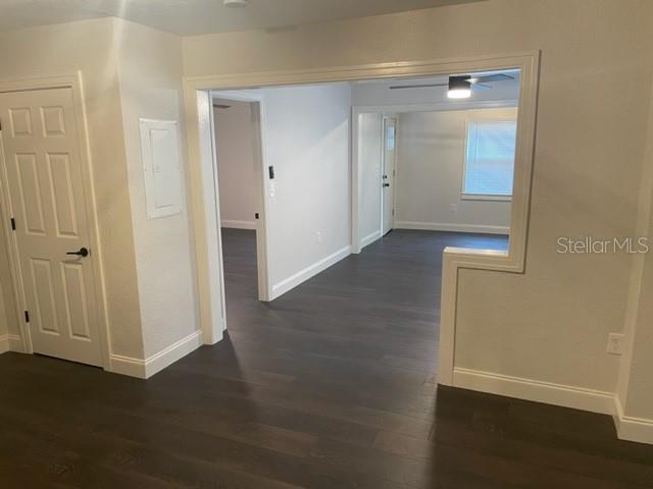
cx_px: 326
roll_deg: -0.2
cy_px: 244
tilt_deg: -12.1
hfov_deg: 67.3
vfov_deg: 53.1
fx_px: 490
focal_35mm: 26
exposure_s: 1/60
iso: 400
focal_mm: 4.2
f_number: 1.6
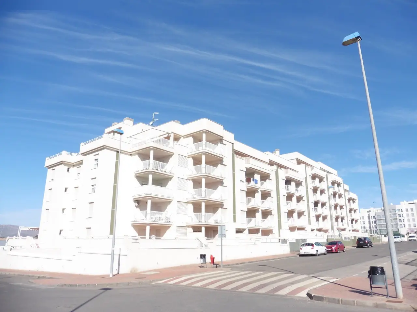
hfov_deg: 71.6
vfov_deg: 56.8
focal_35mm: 24
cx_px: 208
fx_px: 289
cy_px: 156
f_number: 3.3
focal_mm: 4.3
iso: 100
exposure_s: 1/2000
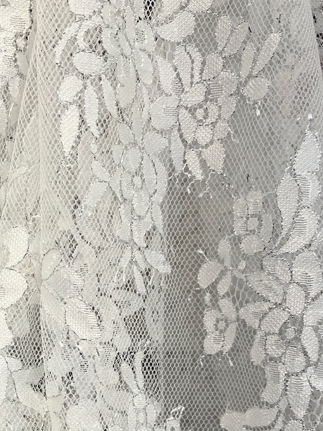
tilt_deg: -28.1
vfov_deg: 37.0
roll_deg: -0.1
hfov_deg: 28.6
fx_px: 610
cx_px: 34
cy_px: 368
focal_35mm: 49
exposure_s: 1/121
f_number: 1.5
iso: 80
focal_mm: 5.7
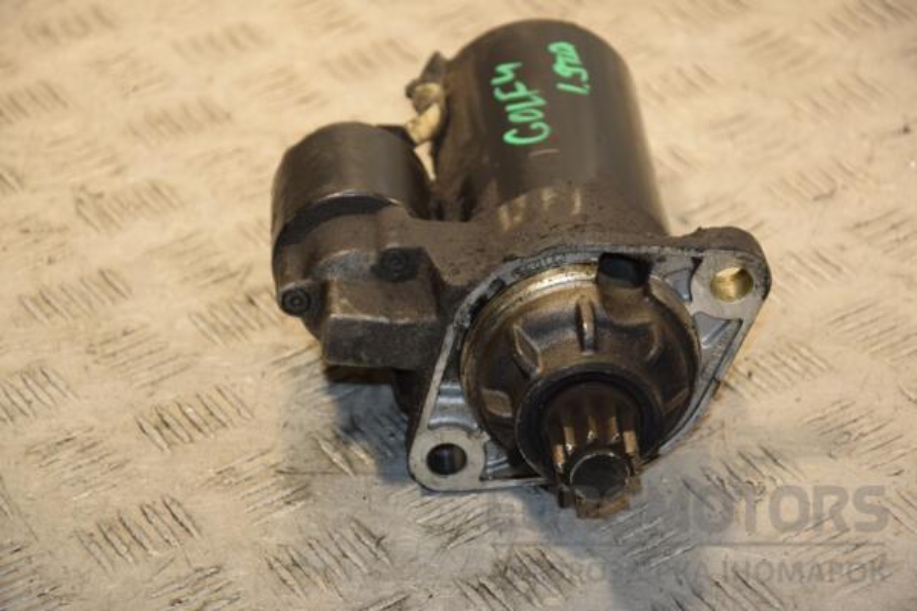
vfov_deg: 10.8
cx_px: 458
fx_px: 3247
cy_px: 306
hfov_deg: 16.1
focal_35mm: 128
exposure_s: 1/200
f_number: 5.6
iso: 800
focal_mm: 85
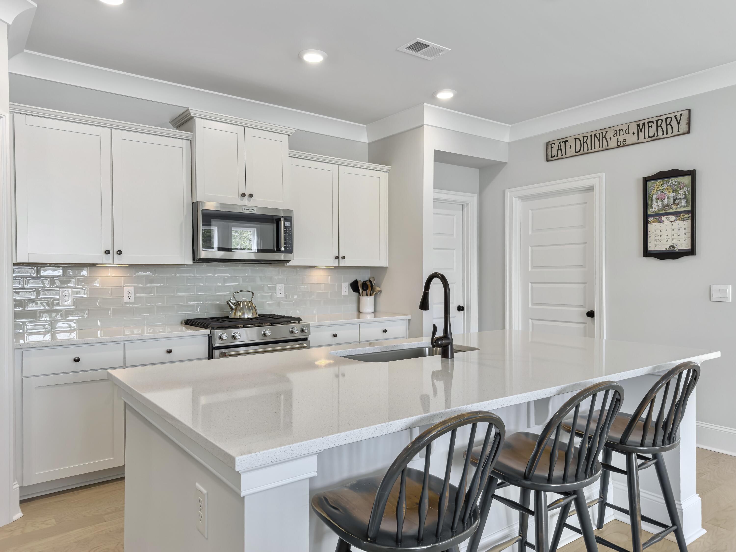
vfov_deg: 56.8
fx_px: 510
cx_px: 368
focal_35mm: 24
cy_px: 276
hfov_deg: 71.6
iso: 100
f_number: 1.8
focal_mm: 6.76
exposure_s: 1/120
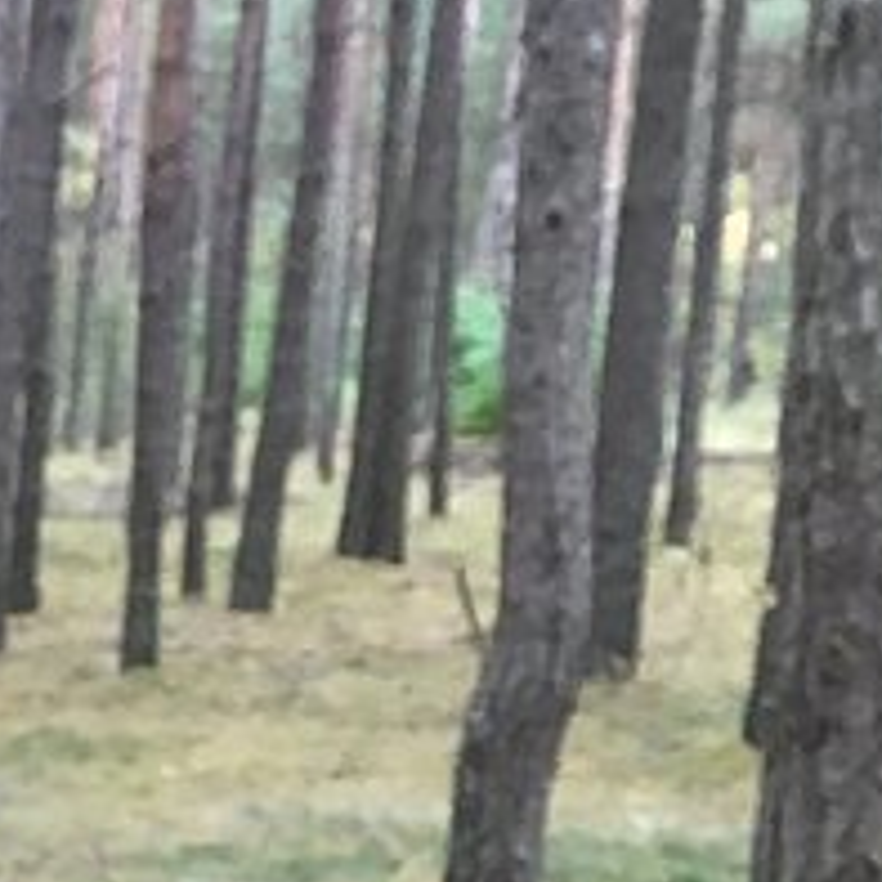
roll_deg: +1.9
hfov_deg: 12.9
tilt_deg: -16.3
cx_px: -904
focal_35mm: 117
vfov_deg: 13.8
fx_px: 3373
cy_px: 1404
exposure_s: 1/33
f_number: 2.2
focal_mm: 4.15
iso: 40
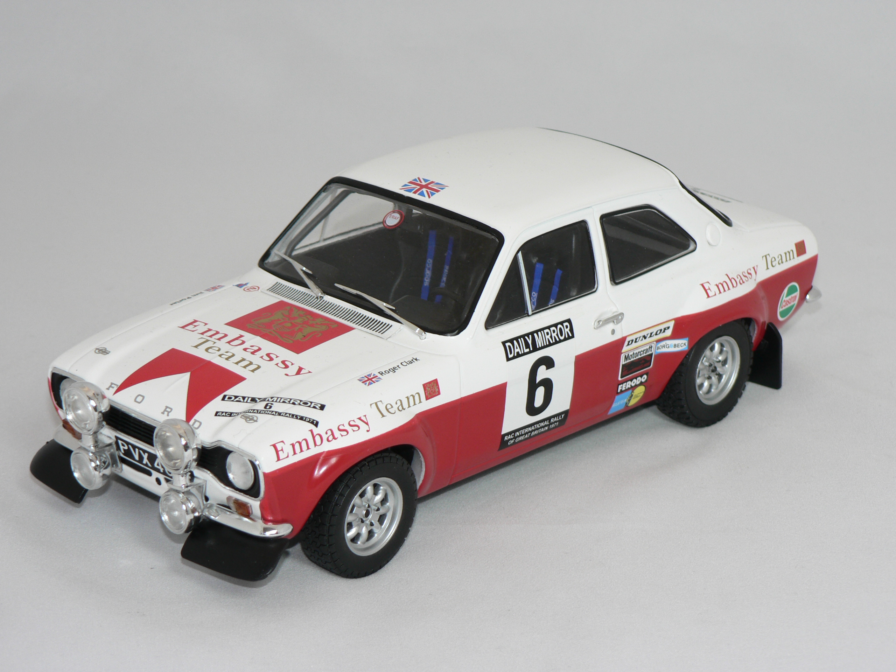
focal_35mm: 93
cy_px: 336
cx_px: 448
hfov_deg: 21.1
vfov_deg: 15.9
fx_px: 2407
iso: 80
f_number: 3.2
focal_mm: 15.5
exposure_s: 1/60
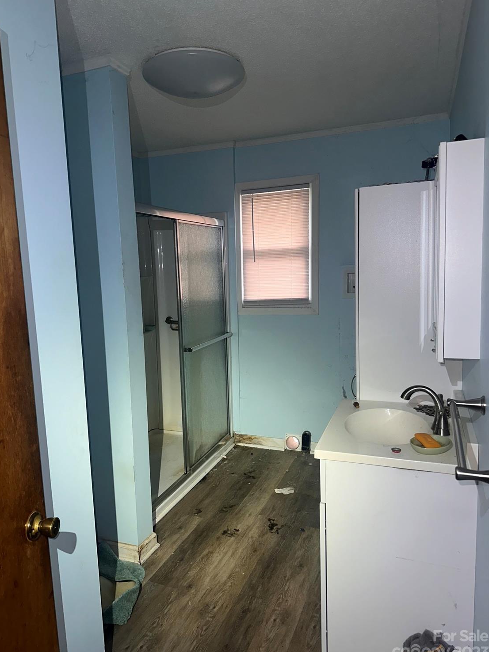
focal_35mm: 25
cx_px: 236
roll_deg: +1.1
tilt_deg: -6.7
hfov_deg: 54.9
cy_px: 329
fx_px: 471
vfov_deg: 69.4
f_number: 1.78
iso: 100
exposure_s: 1/21
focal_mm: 6.86
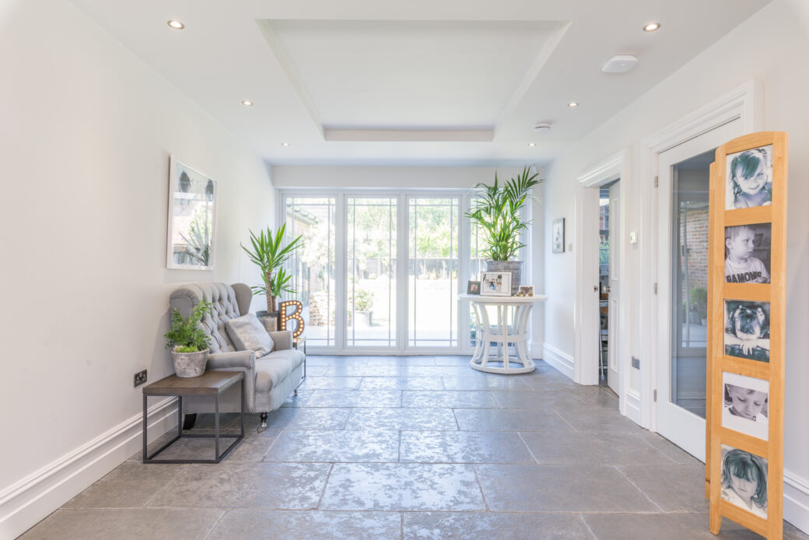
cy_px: 270
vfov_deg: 62.0
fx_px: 450
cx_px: 404
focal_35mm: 20
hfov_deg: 84.0
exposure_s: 1/4
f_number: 9
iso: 100
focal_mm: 20
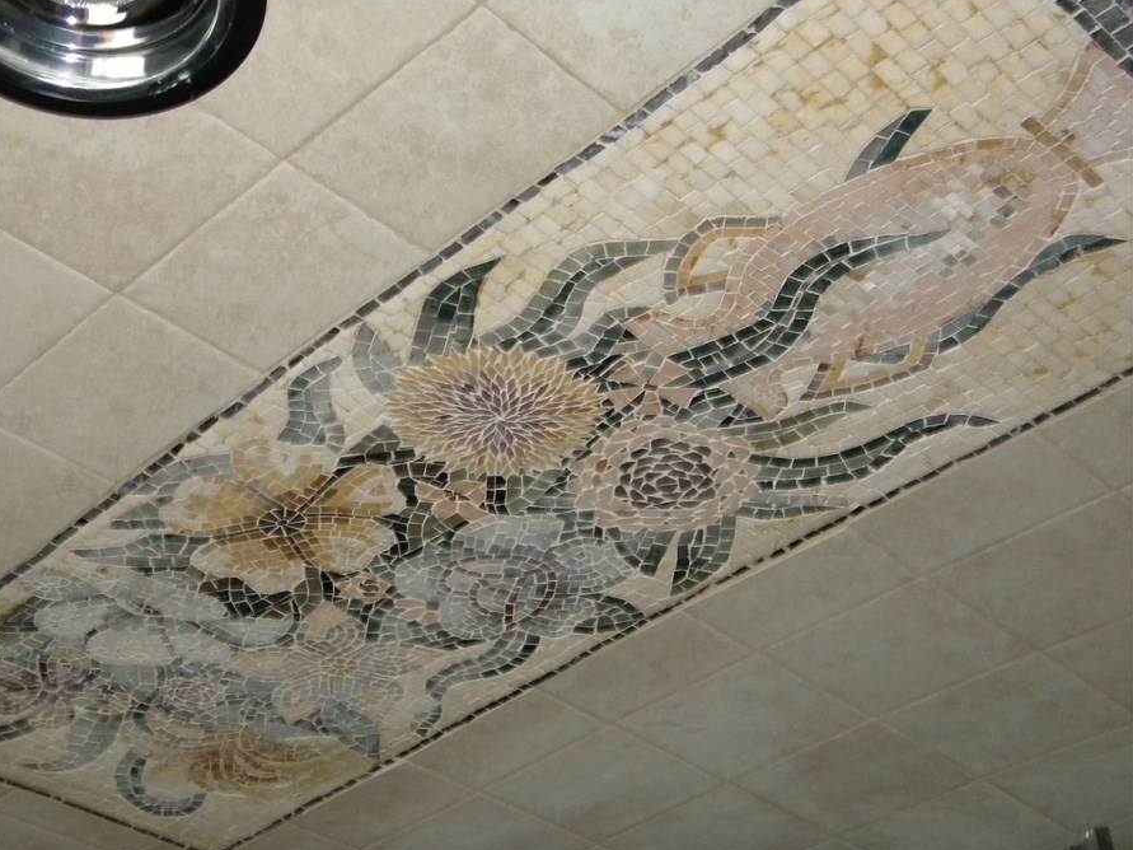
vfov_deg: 27.0
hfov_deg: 35.5
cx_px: 483
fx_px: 1767
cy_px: 477
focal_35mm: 54
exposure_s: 1/30
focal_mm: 8.6
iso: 400
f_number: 3.9
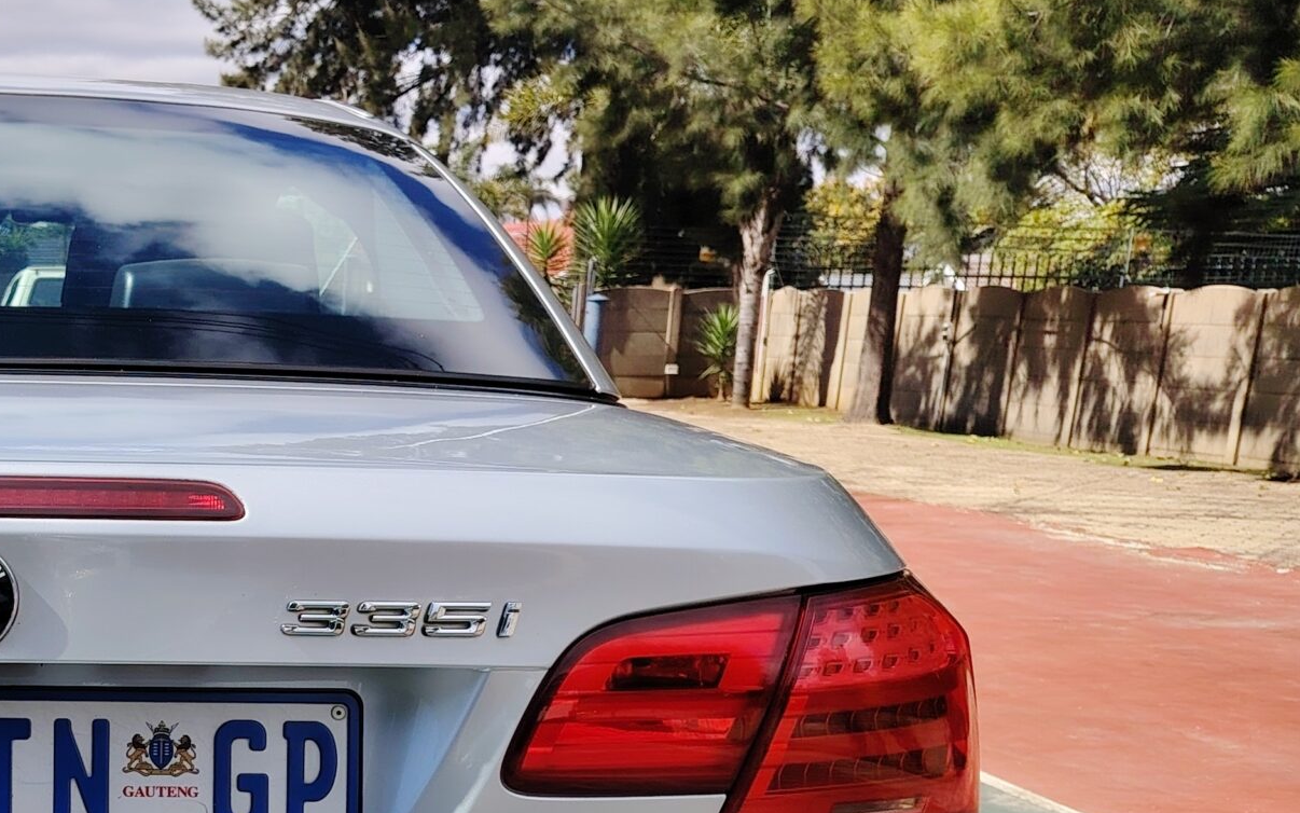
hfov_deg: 33.8
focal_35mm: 54
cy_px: 823
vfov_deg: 23.0
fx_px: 1913
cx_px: -44
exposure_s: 1/945
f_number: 1.75
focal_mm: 5.25
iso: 100
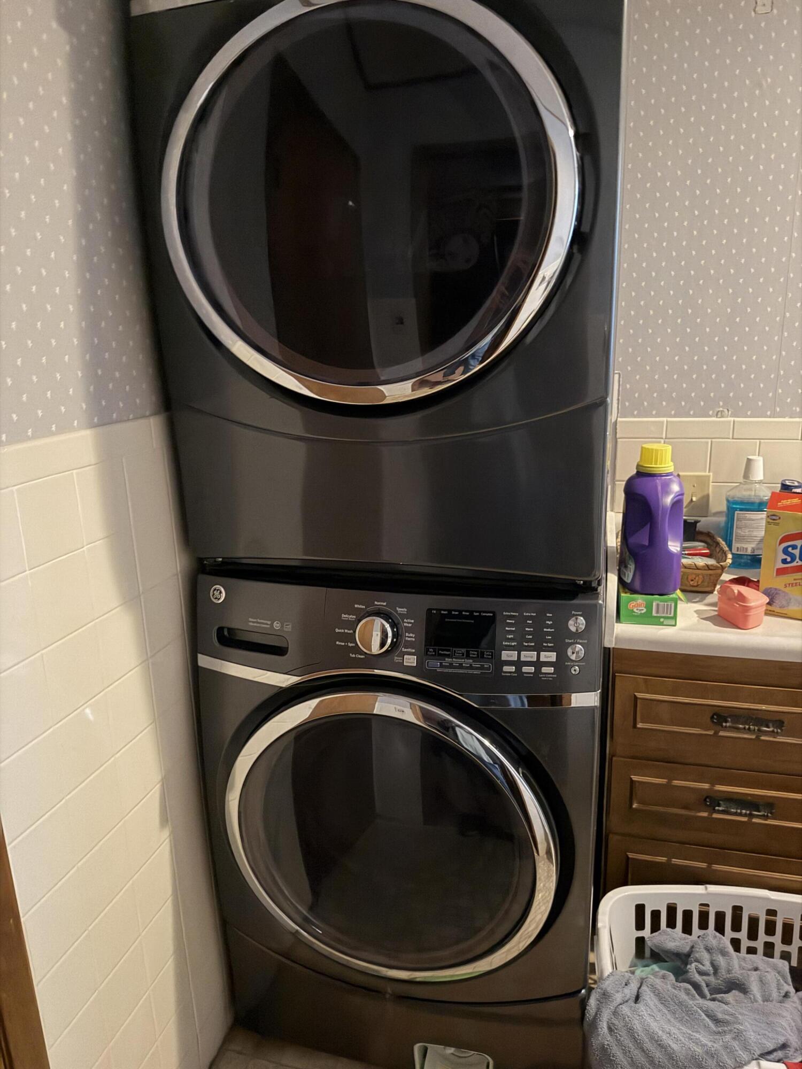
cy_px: 534
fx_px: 741
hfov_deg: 56.8
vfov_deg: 71.6
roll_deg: +1.3
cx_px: 401
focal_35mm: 24
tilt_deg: -14.6
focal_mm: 6.76
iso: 1600
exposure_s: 1/20
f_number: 1.78
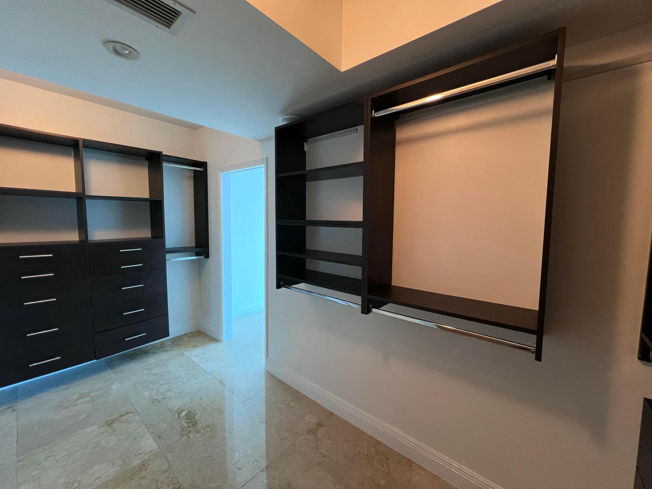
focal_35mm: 13
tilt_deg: -3.5
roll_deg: -0.3
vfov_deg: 89.9
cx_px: 326
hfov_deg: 106.2
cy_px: 244
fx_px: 245
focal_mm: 1.57
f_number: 1.8
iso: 200
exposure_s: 1/60
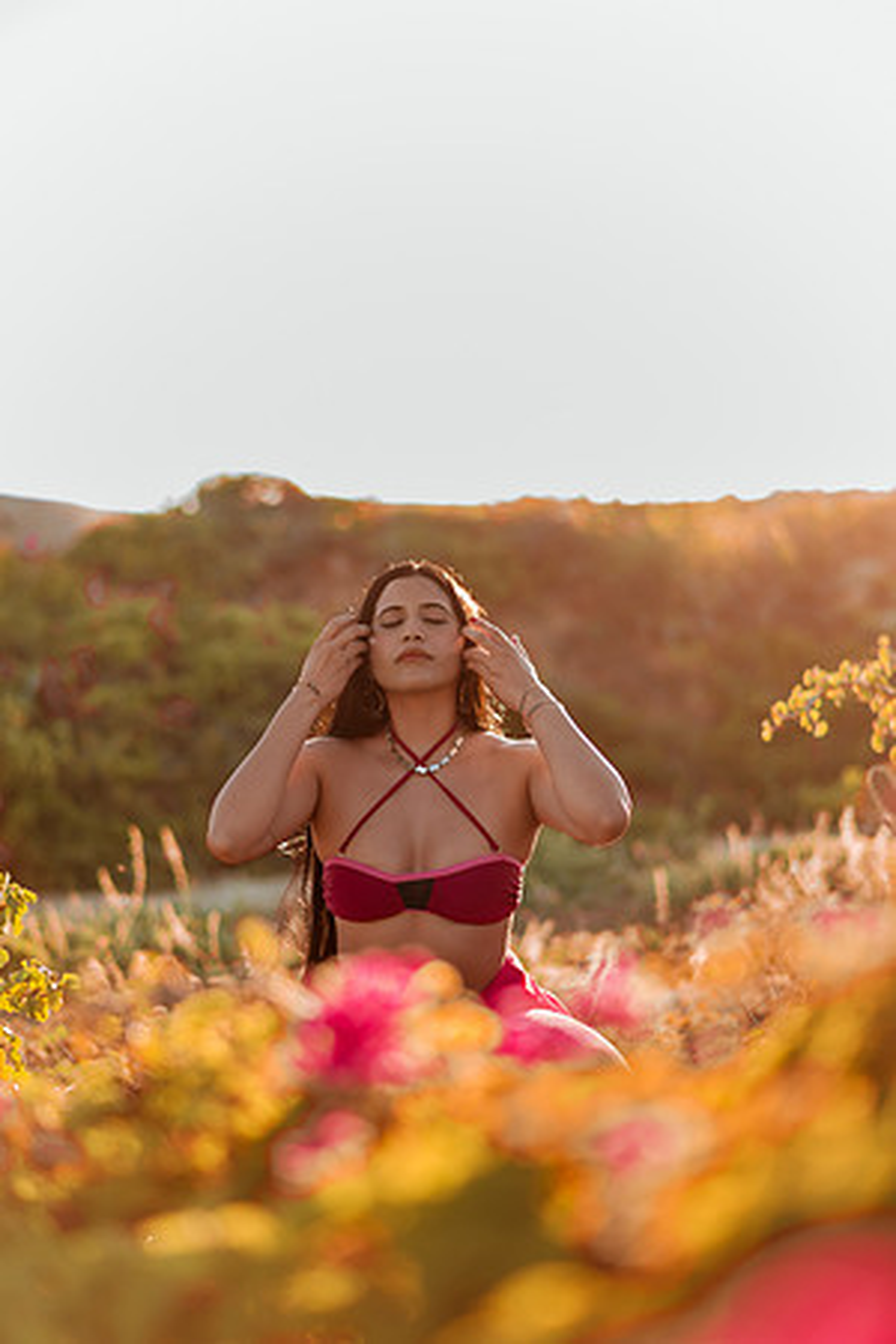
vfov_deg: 34.5
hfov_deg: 23.4
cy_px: 672
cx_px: 448
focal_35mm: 58
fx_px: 2165
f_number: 1.8
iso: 50
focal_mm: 58
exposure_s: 1/640
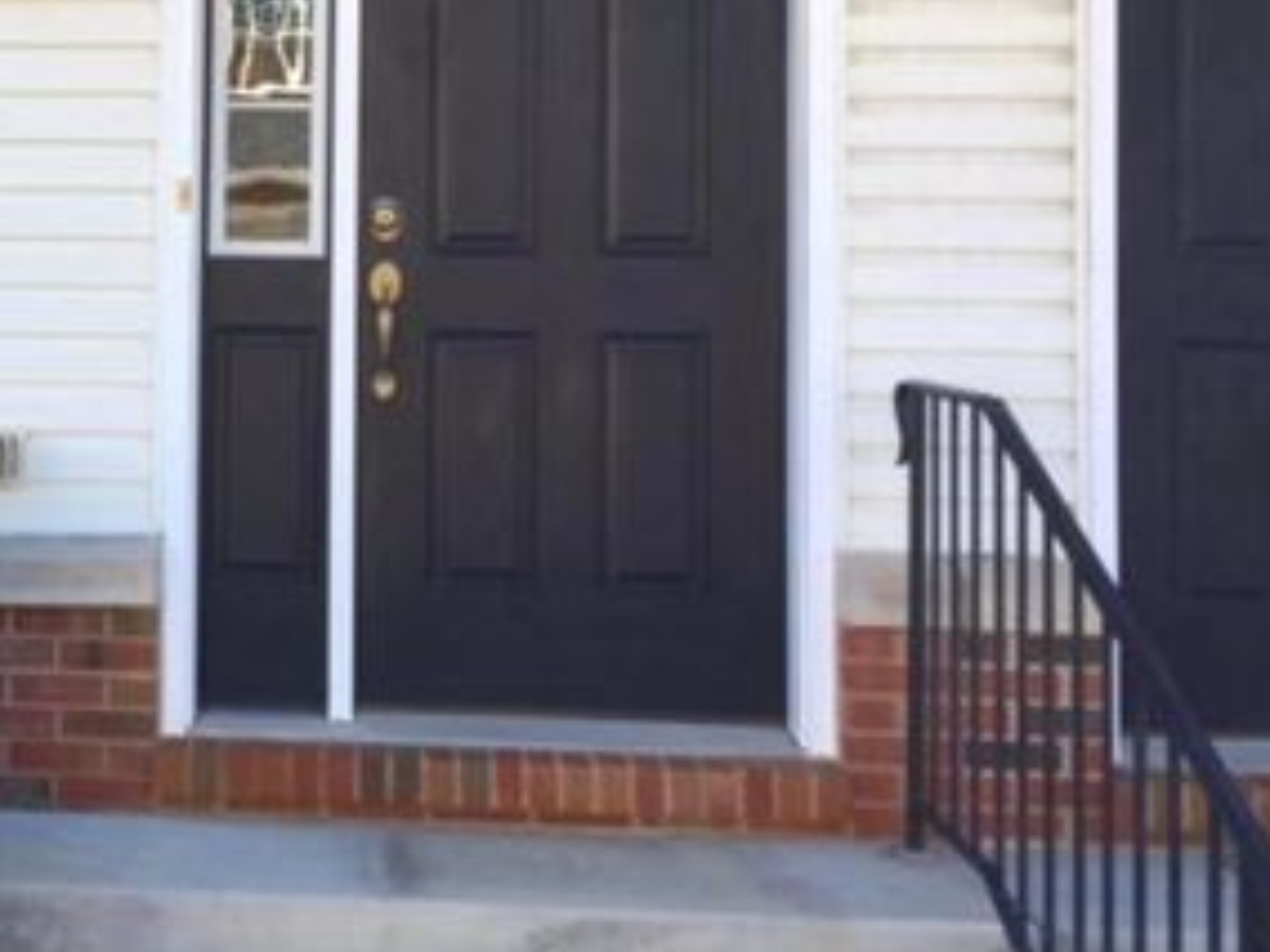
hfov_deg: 35.7
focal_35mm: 51
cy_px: 261
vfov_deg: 28.2
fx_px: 1871
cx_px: 183
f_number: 2.2
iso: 32
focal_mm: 4.15
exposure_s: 1/370
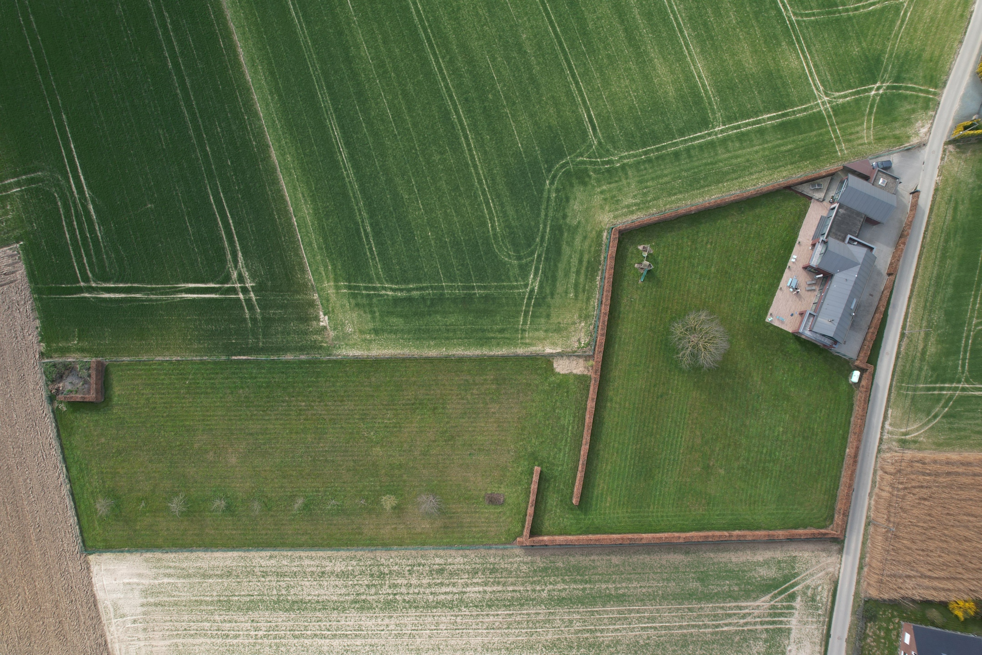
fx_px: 600
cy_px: 328
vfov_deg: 57.2
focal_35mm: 22
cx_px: 491
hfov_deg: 78.6
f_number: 2.8
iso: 100
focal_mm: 8.38
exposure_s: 1/15
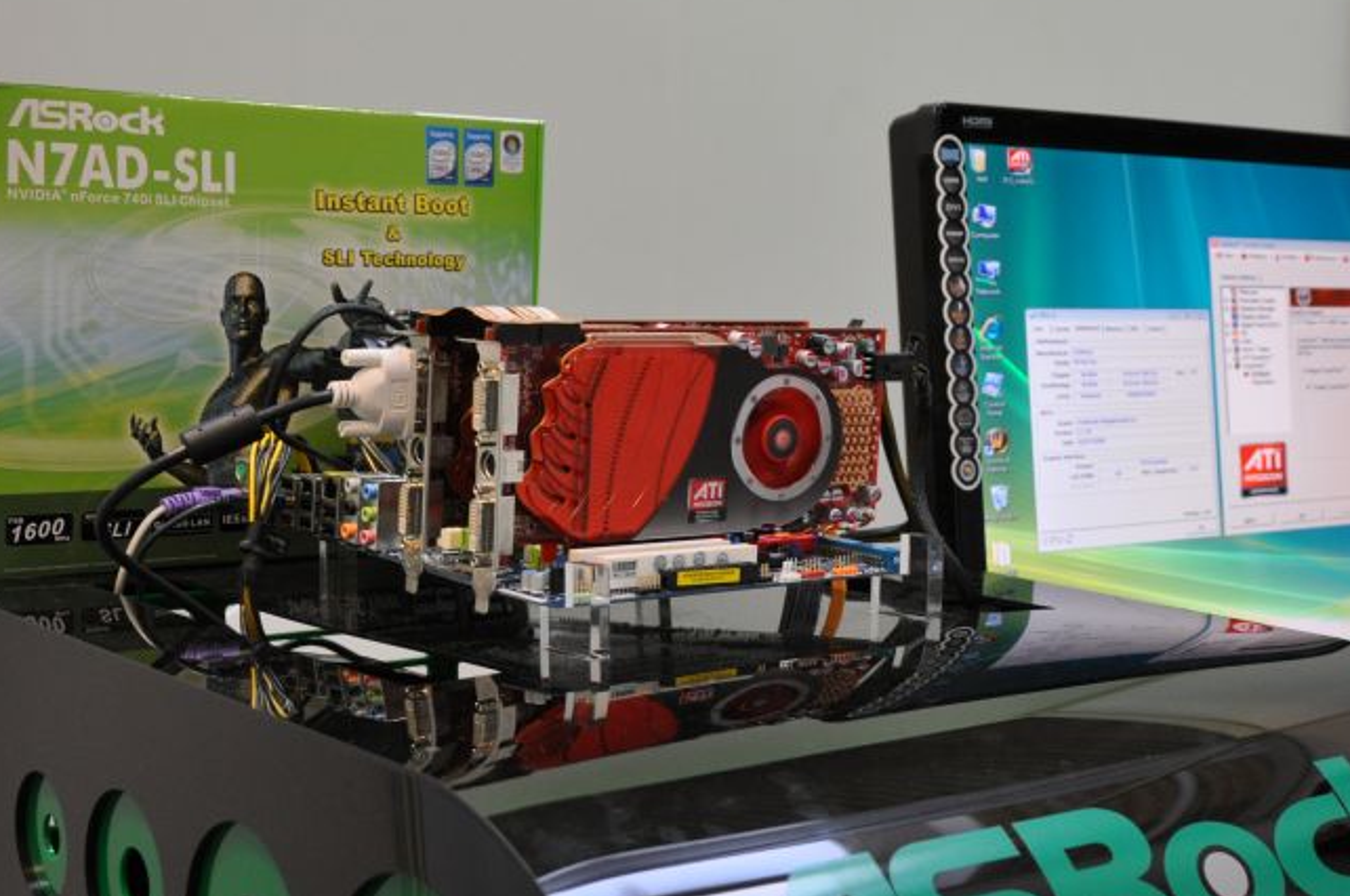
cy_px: 482
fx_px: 2239
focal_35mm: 60
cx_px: 862
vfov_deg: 22.6
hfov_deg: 33.4
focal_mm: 25
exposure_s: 1/40
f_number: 4
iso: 800
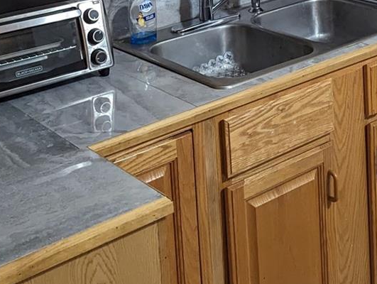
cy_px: -75
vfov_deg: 19.1
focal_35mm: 72
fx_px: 785
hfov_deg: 26.7
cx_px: 271
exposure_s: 1/120
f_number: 1.85
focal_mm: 6.81
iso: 945
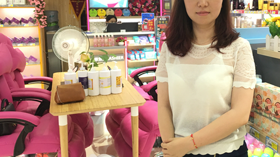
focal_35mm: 42
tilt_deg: -7.5
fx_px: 312
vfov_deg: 28.1
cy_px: 52
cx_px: 184
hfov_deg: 47.7
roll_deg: +0.2
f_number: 2.2
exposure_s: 1/33
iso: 50
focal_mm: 4.15
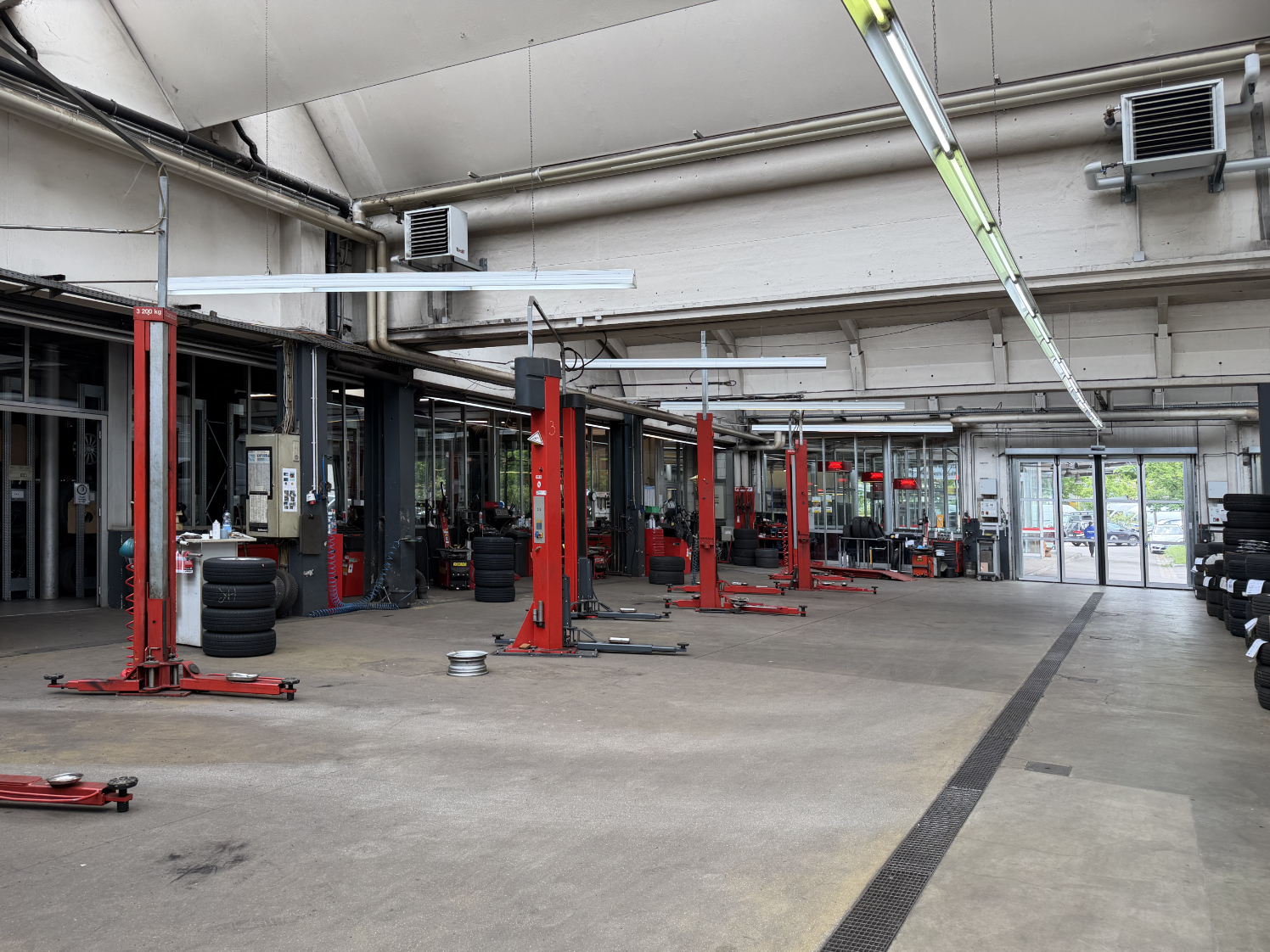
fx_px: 881
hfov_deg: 71.6
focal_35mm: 24
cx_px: 635
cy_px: 476
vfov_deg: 56.8
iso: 64
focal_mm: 6.8
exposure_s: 1/170
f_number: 1.8
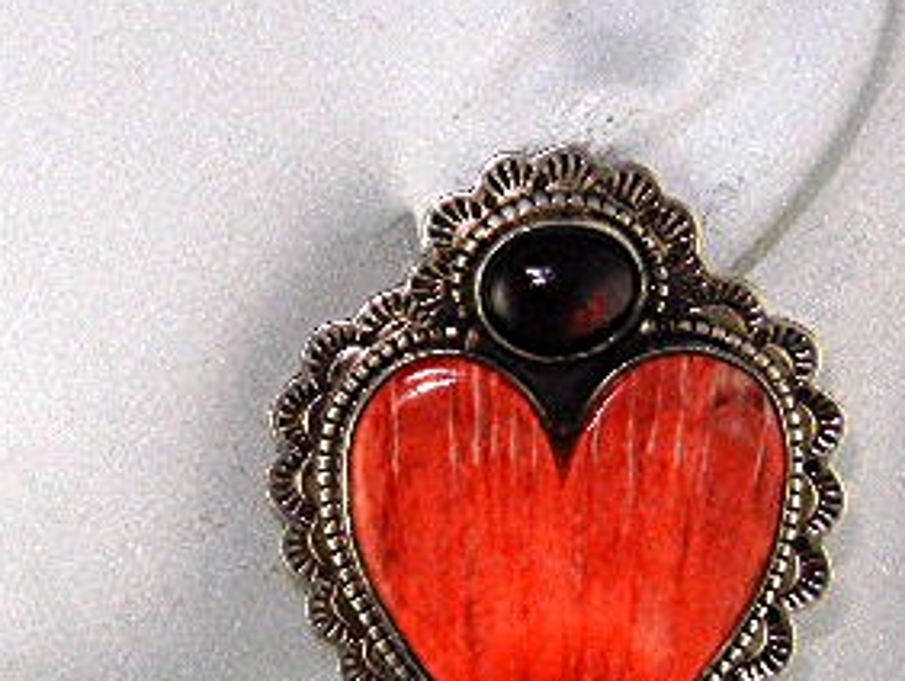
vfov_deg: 14.5
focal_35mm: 102
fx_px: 2669
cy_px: 344
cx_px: 228
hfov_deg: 19.1
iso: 230
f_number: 7.6
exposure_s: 1/44
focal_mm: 8.1
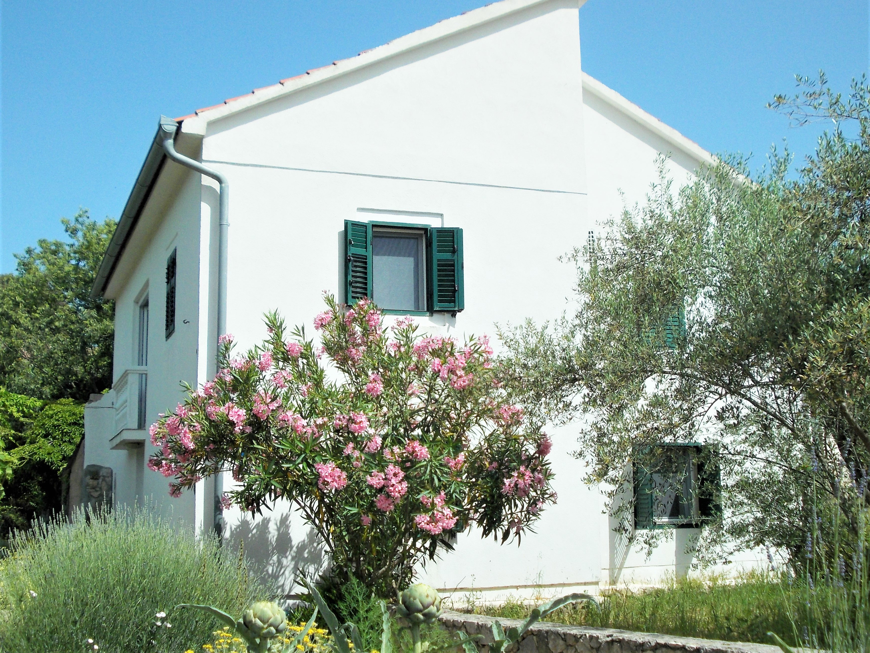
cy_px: 326
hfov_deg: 43.8
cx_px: 435
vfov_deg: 33.6
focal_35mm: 43
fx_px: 1081
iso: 80
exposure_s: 1/500
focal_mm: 6.1
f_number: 6.5
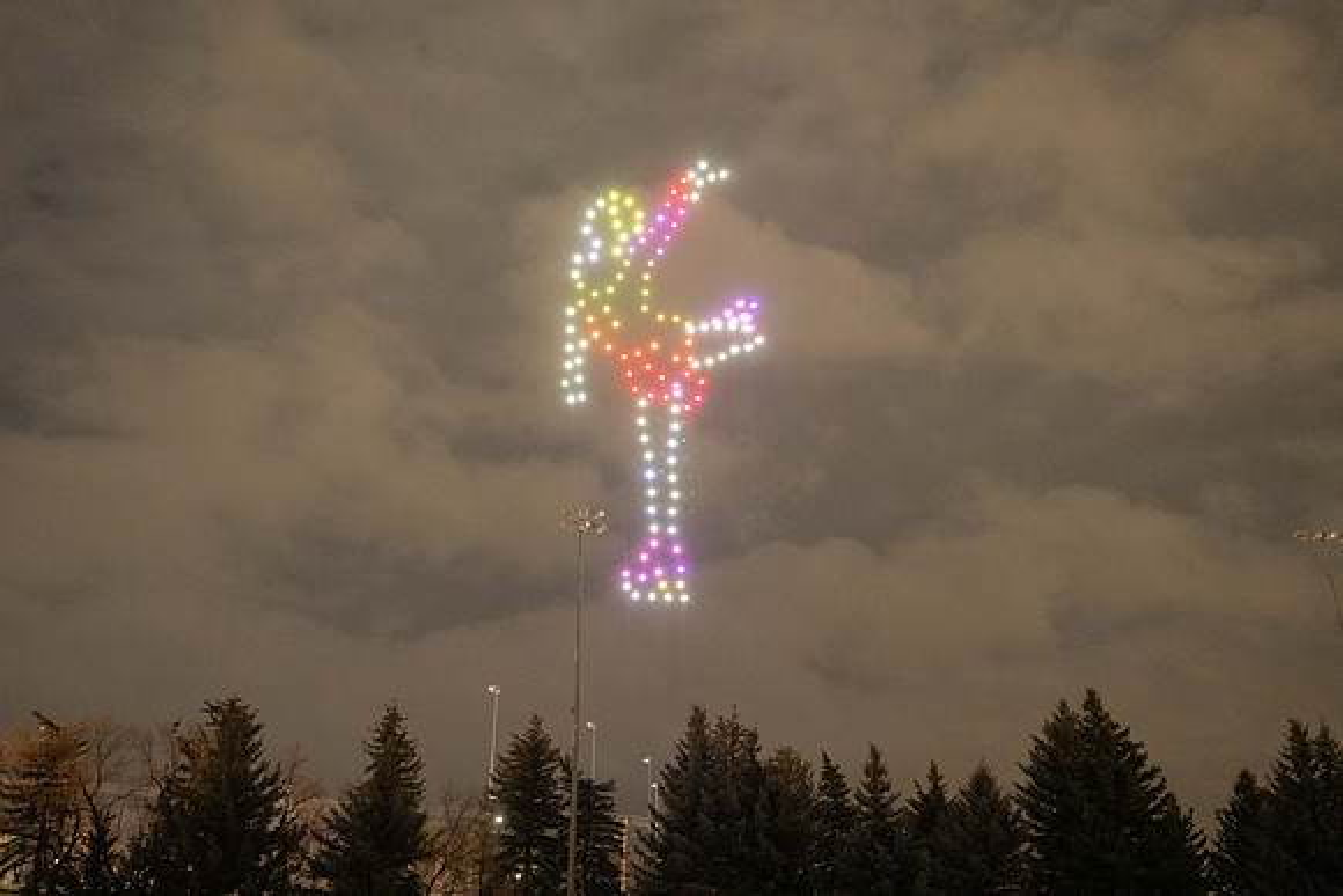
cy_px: 448
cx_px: 672
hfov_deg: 58.0
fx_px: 1213
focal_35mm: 32
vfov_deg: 40.6
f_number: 4
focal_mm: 32.5
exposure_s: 1/1.67
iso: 6400
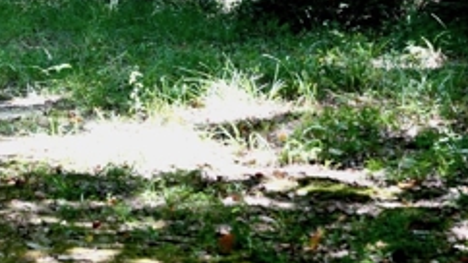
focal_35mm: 182
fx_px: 2258
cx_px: -108
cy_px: -95
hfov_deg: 11.6
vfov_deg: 6.6
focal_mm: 70
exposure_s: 1/30
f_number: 6.3
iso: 160
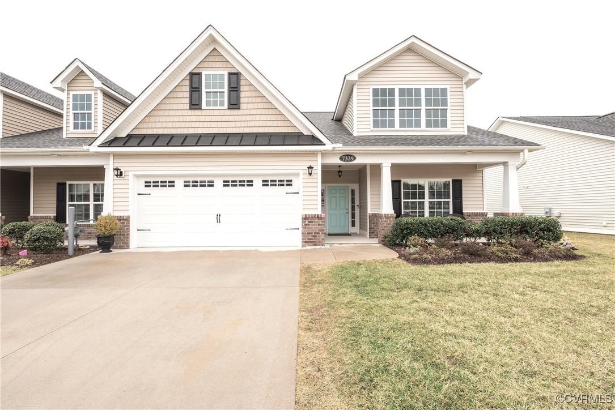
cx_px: 308
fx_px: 256
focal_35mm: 15
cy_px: 205
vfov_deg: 77.4
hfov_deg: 100.4
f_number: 18
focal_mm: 15
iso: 800
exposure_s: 1/60
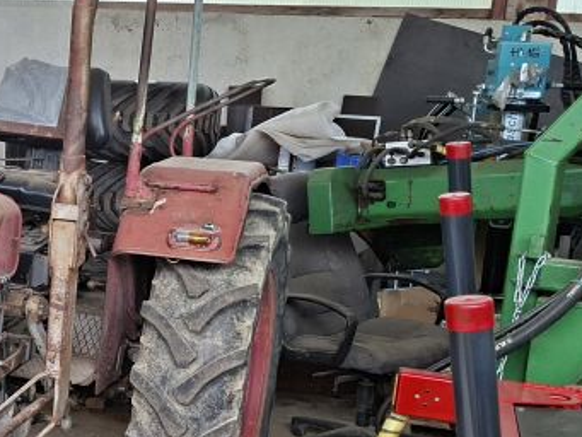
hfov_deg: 25.1
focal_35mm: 69
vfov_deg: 21.3
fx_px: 1161
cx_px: -133
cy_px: 278
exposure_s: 1/392
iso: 50
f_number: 1.8
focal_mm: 5.54
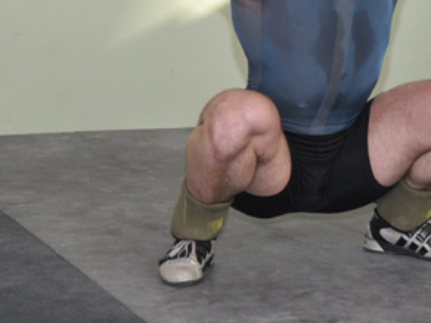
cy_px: -41
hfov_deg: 9.6
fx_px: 2552
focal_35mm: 205
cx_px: 319
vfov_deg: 7.2
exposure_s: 1/200
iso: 400
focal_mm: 52
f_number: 5
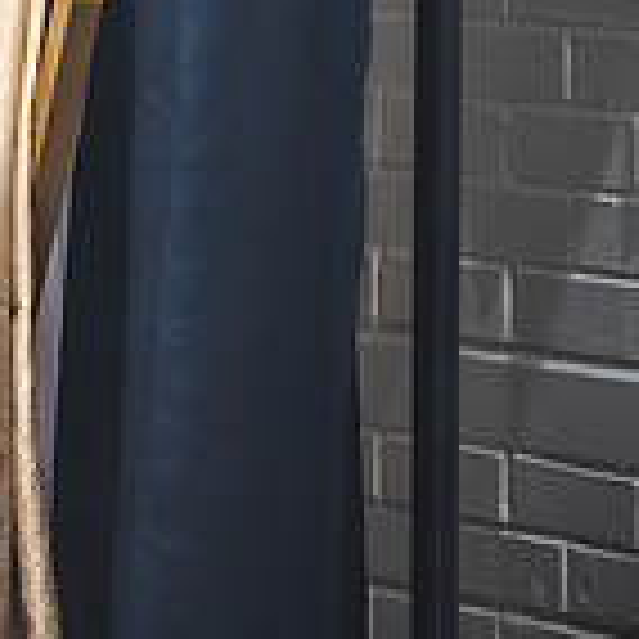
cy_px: -74
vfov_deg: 4.2
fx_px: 8709
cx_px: -612
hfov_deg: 4.2
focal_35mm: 417
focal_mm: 120
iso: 1600
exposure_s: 1/250
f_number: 2.8
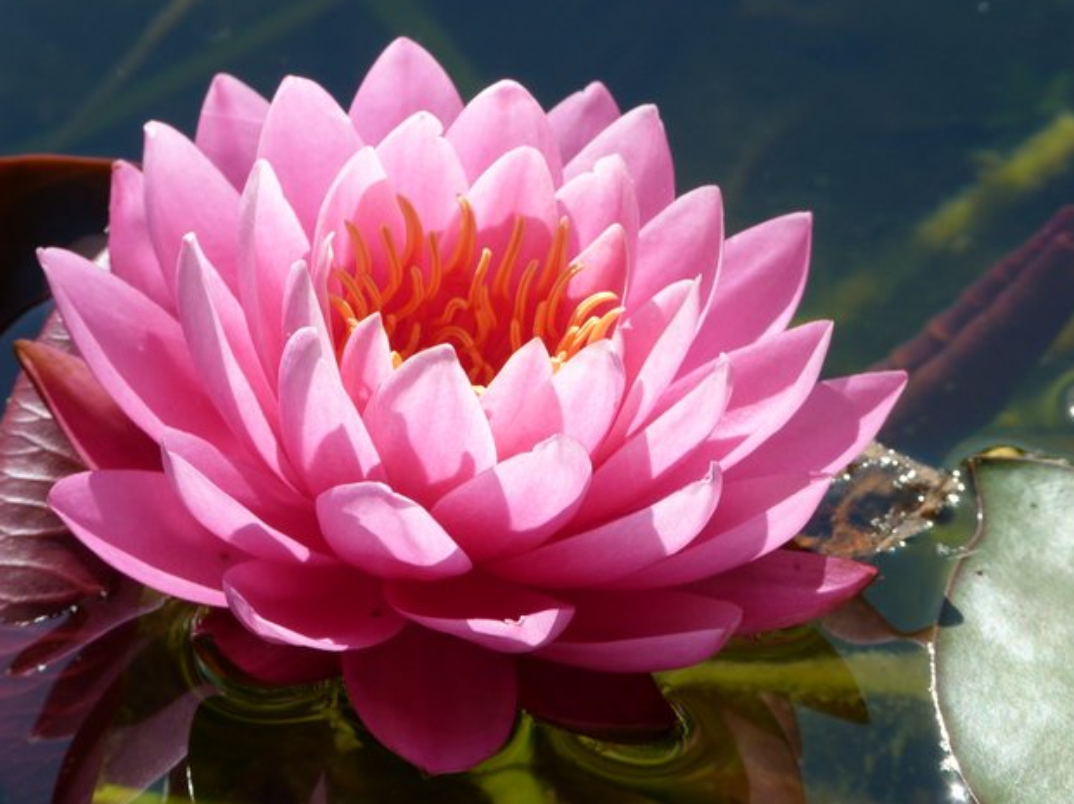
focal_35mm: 395
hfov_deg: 5.0
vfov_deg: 3.8
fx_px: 12248
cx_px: 526
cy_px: 396
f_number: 5.6
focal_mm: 69
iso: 80
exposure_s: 1/200
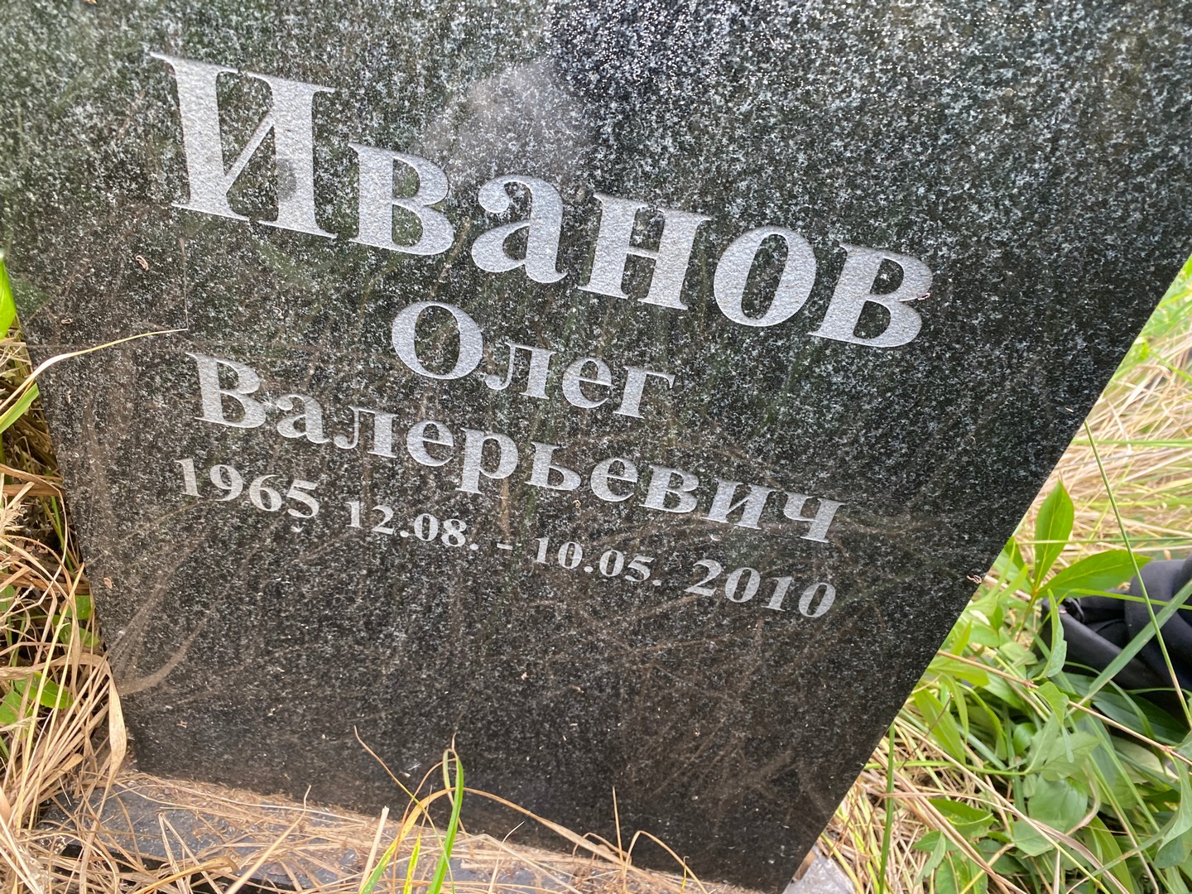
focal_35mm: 26
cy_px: 447
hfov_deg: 67.3
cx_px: 596
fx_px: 895
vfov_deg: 53.1
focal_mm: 4.25
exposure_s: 1/104
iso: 125
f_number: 1.8
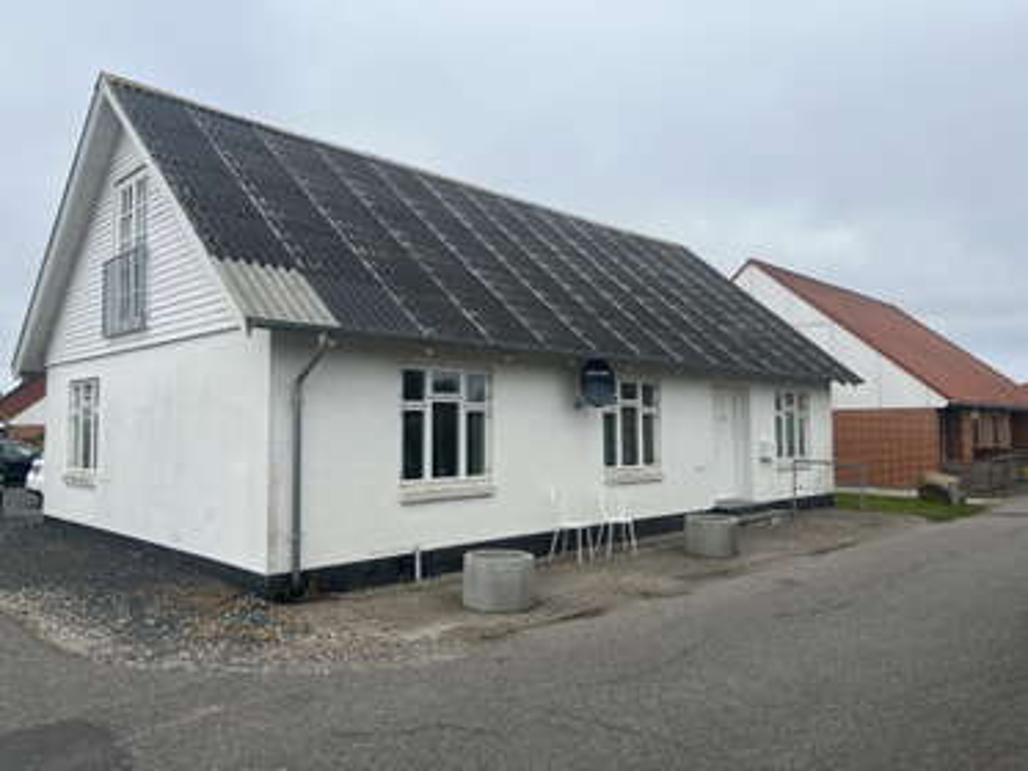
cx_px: 514
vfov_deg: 53.1
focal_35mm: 26
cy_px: 386
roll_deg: +1.1
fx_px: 772
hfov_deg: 67.3
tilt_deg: +4.1
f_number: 1.5
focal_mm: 5.7
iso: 50
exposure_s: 1/2994
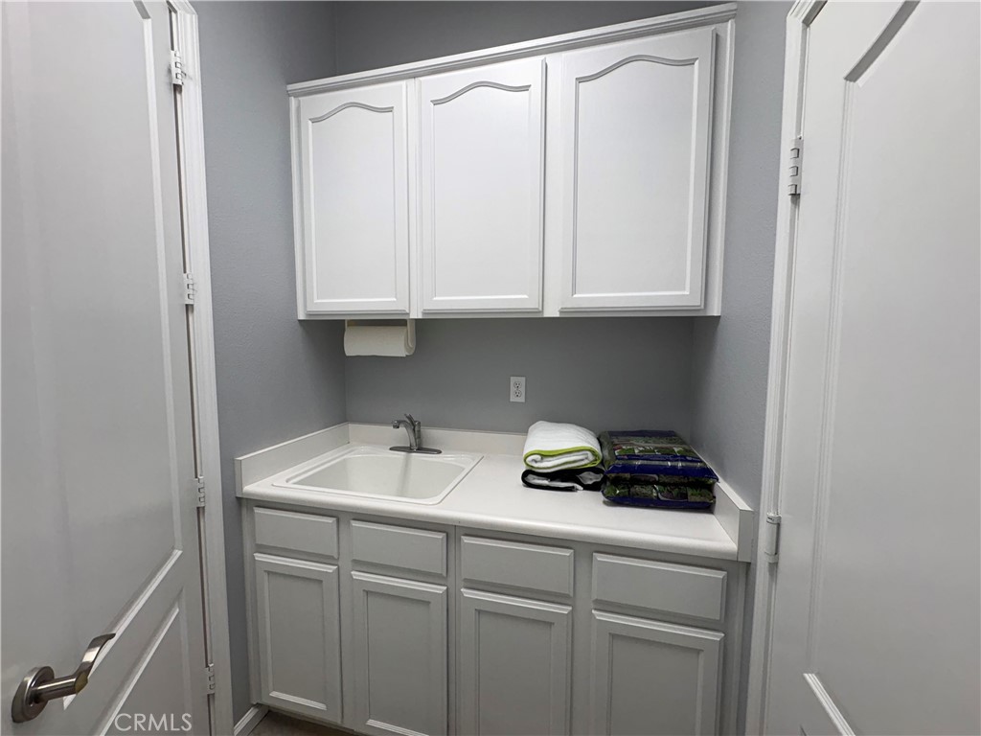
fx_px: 397
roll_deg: -0.3
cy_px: 368
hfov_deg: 102.1
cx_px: 490
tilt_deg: -4.5
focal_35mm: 14
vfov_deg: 85.7
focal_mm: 2.22
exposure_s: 1/120
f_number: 2.2
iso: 80
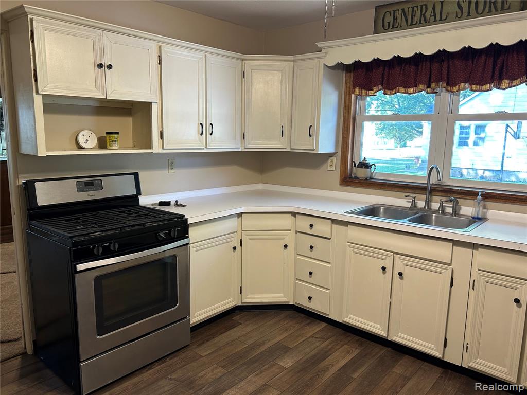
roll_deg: -1.2
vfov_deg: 53.1
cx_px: 264
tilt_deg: -9.3
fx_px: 396
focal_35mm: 26
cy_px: 198
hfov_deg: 67.3
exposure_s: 1/60
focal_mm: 5.7
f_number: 1.5
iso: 100
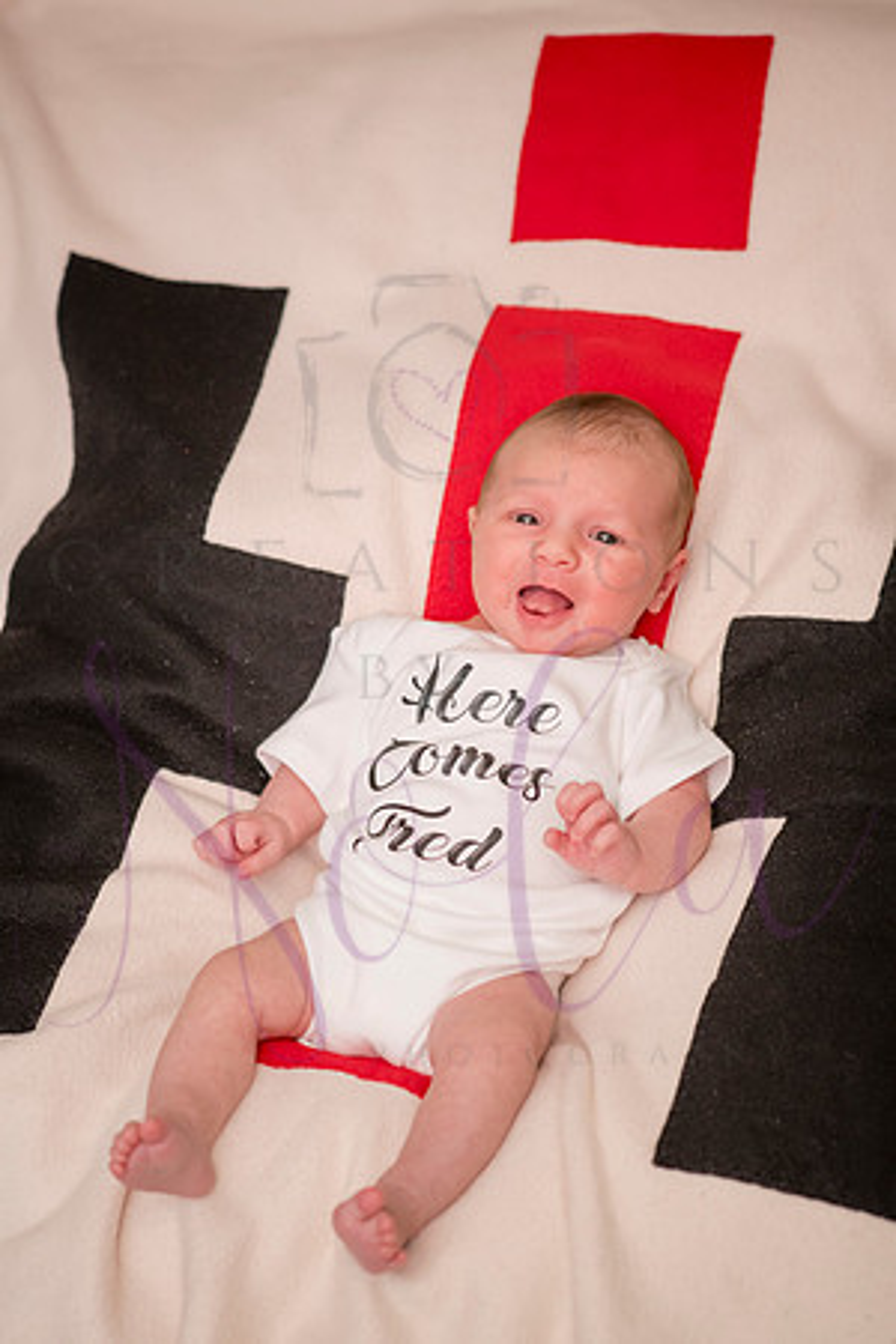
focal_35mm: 85
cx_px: 448
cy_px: 672
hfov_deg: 16.1
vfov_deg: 23.9
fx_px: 3173
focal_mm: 85
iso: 800
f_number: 4
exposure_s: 1/250
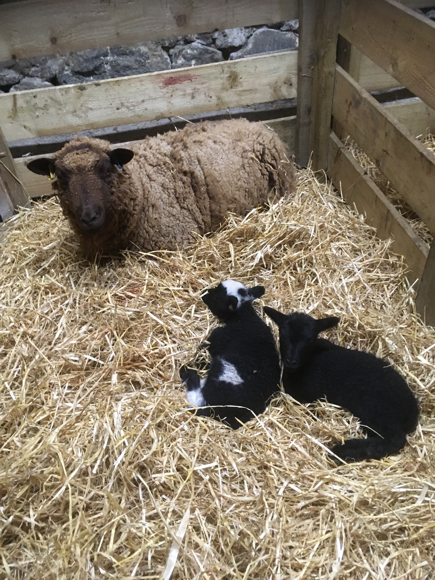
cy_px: 290
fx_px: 486
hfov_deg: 48.2
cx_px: 218
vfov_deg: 61.7
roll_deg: +6.0
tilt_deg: -39.8
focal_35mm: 29
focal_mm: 4.15
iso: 200
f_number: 2.2
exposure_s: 1/17
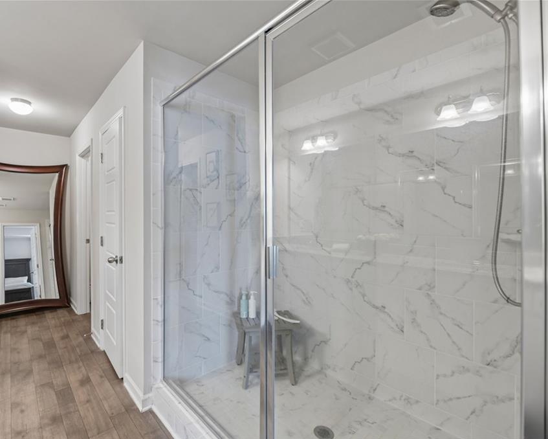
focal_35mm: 17
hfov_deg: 89.1
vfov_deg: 77.0
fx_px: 276
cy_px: 220
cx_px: 238
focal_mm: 15
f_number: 8
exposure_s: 1/6
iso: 400
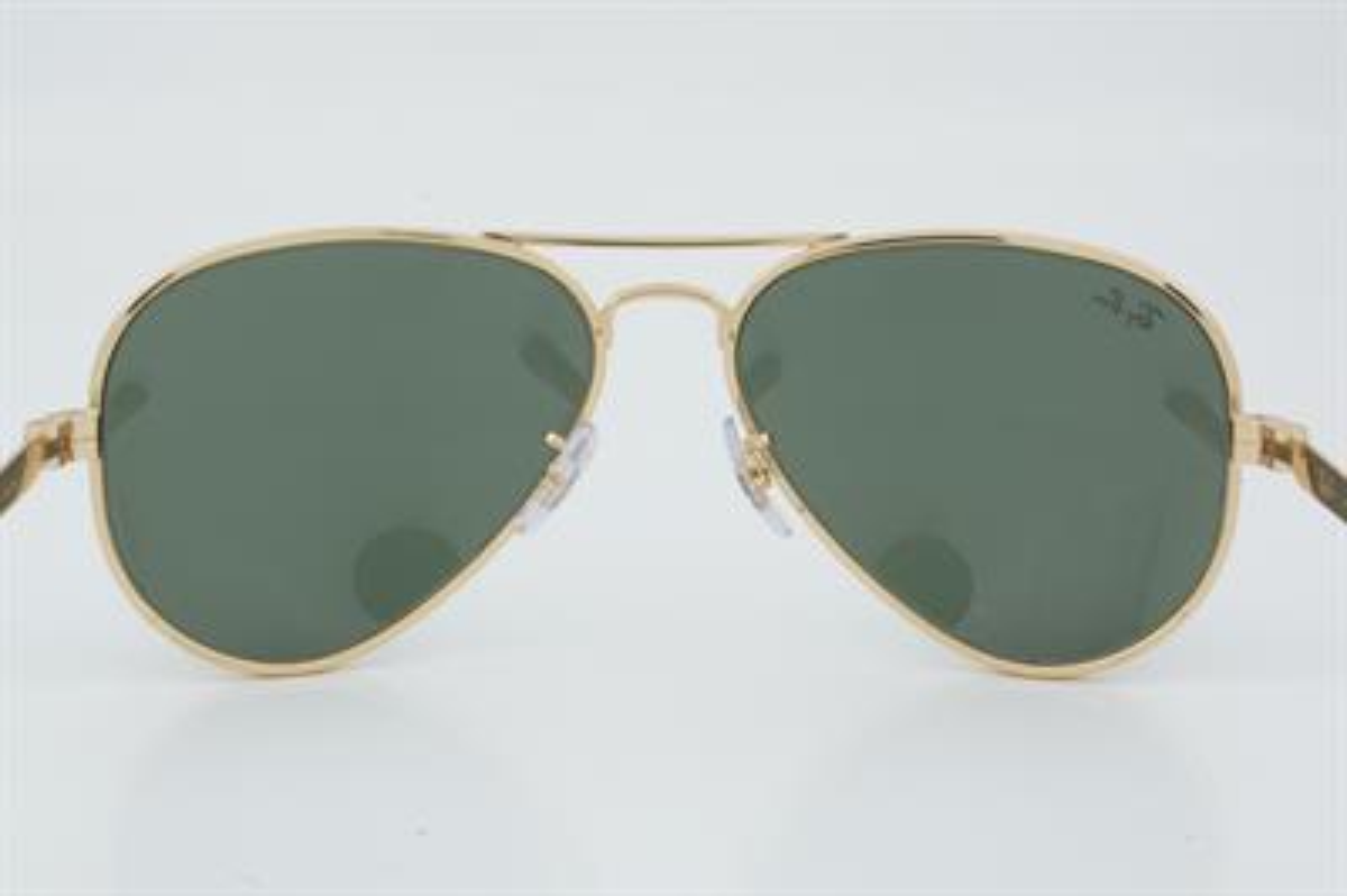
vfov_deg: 18.2
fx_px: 2804
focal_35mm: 75
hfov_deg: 27.0
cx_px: 674
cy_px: 448
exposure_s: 1/3
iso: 100
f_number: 32
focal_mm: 50
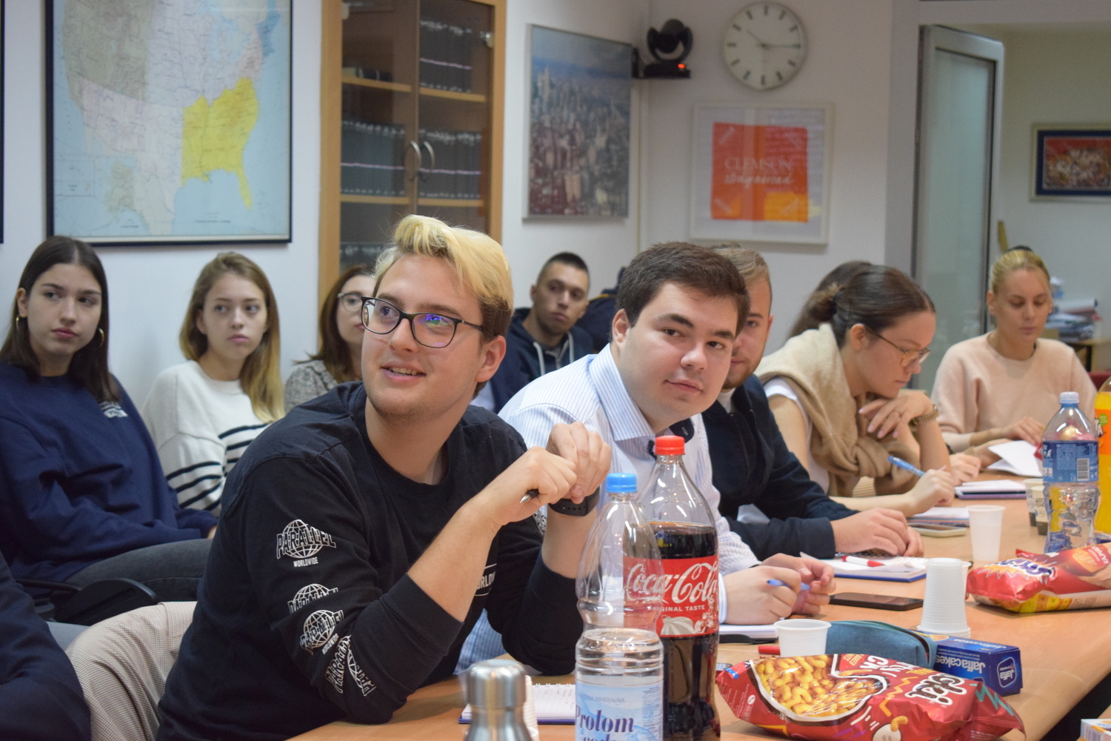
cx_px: 556
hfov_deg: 28.1
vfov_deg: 18.9
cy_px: 370
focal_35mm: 72
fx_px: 2222
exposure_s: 1/60
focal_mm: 48
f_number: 5.3
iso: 2800
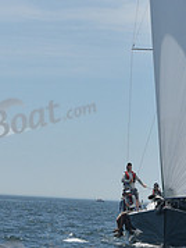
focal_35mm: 219
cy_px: 36
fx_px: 1565
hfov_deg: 6.8
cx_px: 169
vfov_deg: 9.0
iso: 320
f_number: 13
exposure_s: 1/800
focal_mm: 70
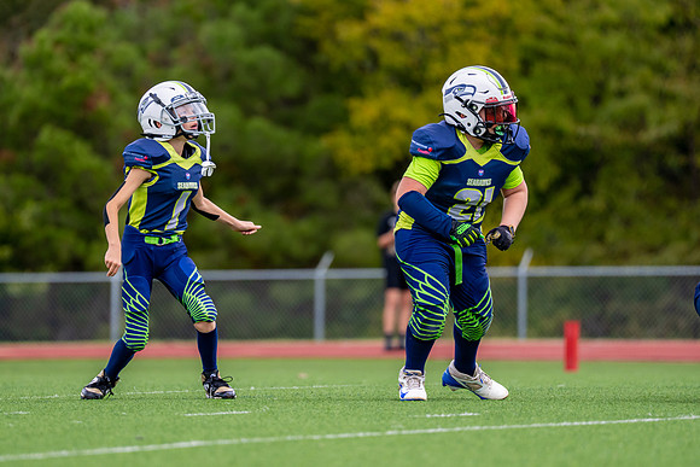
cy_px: 171
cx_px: 261
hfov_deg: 6.5
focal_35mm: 319
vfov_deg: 4.3
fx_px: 6209
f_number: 2.8
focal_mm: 200
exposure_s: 1/2500
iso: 400
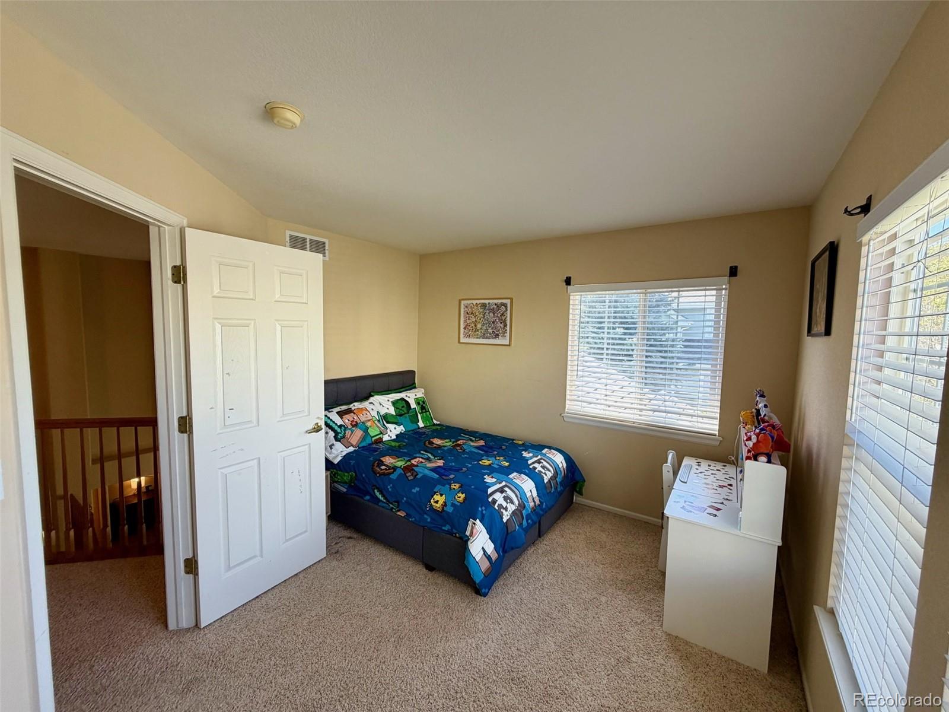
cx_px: 474
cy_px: 356
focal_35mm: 14
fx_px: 384
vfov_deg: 85.7
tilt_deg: -4.6
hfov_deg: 102.1
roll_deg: -0.7
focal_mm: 2.22
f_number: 2.2
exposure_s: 1/121
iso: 100
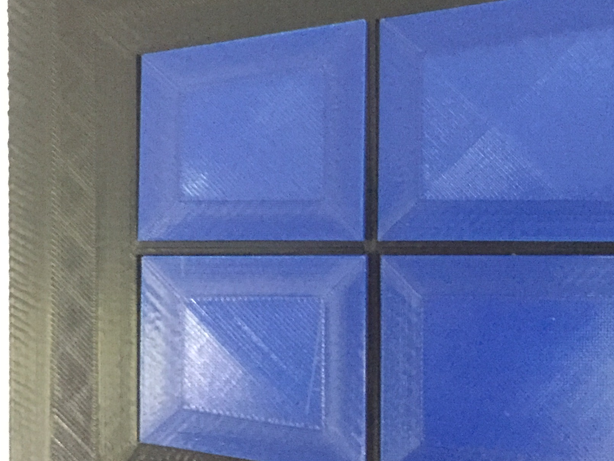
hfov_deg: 32.4
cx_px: 410
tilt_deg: -4.9
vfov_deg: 24.8
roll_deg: -0.6
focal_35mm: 59
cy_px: 203
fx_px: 1047
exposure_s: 1/15
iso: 2000
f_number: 2.2
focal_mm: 4.15
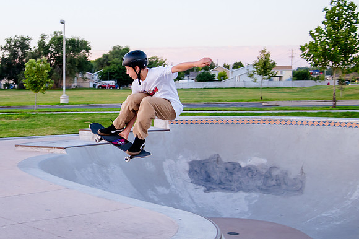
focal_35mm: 57
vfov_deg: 23.9
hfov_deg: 34.4
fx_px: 565
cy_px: 120
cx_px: 82
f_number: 4
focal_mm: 35
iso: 1250
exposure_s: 1/250
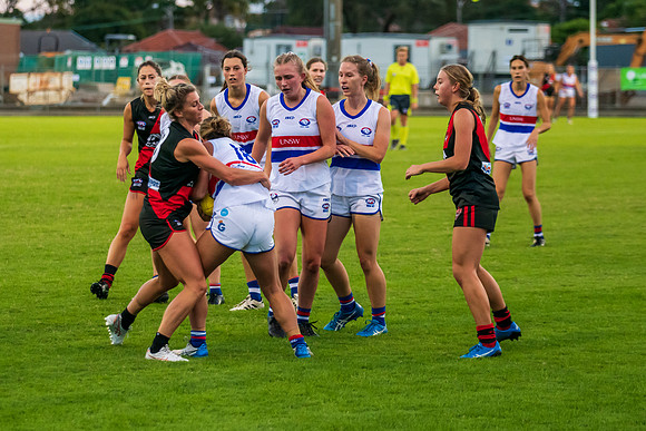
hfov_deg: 11.7
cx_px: 223
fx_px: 3143
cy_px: 204
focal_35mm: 175
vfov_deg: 7.8
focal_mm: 100
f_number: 2.8
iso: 1600
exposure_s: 1/800
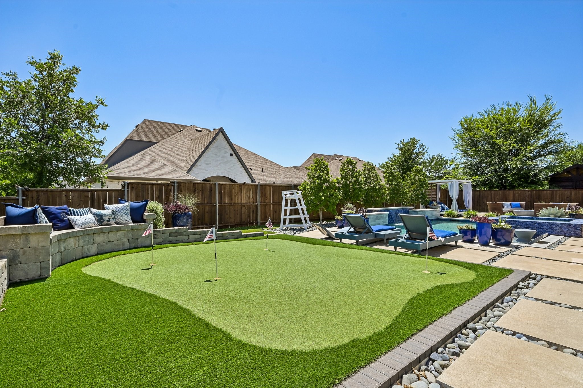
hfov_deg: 91.6
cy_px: 194
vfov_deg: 68.9
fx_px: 283
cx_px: 292
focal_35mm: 18
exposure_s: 1/1250
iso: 400
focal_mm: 17.5
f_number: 8
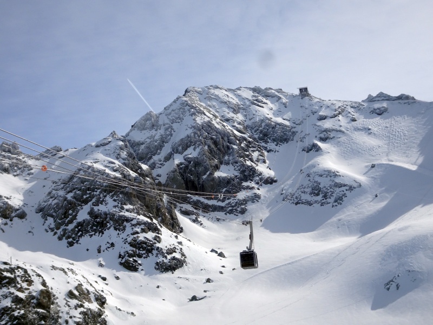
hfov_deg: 33.2
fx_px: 726
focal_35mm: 58
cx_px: 216
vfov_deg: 25.2
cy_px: 162
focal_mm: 9.87
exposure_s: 1/1600
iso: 80
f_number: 4.5
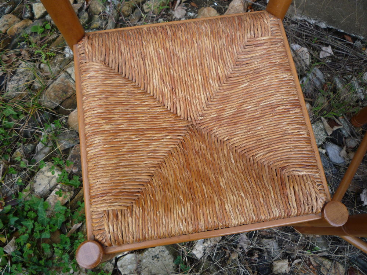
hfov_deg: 60.0
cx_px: 184
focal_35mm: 30
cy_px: 138
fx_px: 318
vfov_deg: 46.8
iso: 100
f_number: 3.3
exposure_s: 1/80
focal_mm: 5.2
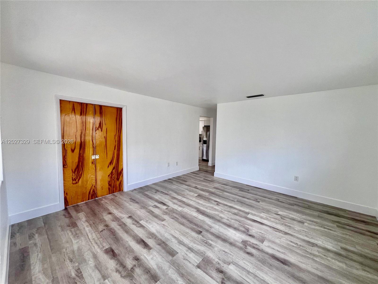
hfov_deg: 106.2
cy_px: 142
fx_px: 142
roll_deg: -1.4
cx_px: 189
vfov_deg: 89.9
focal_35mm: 13
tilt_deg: -3.5
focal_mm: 1.57
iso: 80
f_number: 1.8
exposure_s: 1/99
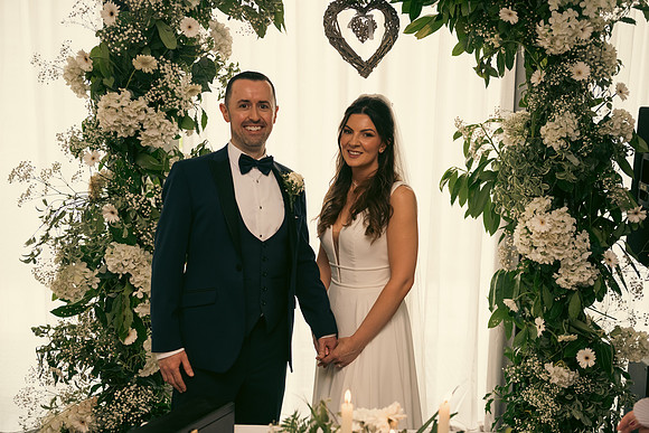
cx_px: 324
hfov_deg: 46.4
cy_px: 216
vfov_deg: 31.9
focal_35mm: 42
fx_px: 757
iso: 640
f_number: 3.5
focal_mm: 42
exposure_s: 1/160
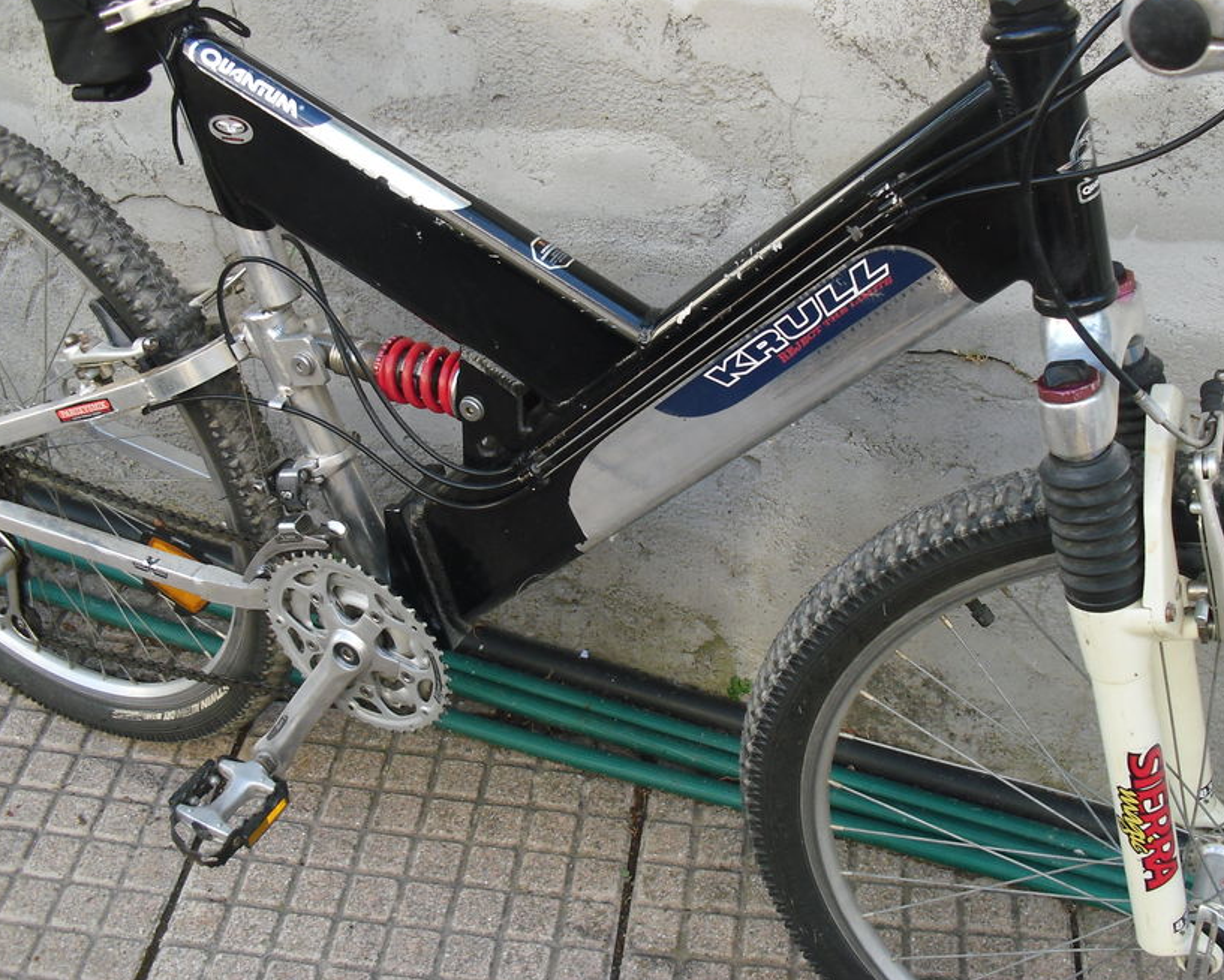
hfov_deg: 42.8
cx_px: 686
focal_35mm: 43
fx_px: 1558
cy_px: 456
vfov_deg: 34.9
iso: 100
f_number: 3.1
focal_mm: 6.3
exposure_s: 1/80
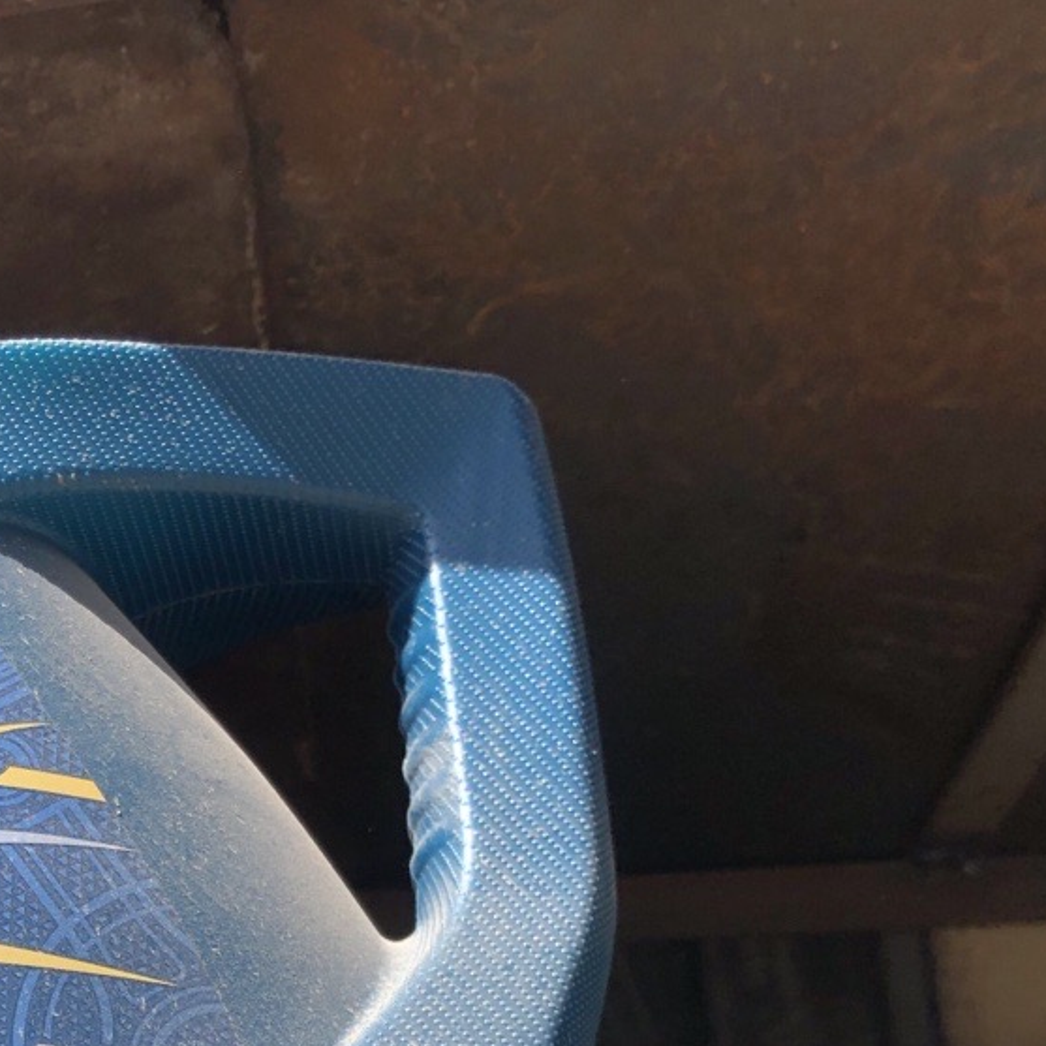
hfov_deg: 24.9
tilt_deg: +22.2
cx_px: -116
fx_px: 2188
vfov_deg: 25.7
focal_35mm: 64
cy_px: 1012
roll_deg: +0.0
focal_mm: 4
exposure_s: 1/1312
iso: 20
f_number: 1.8
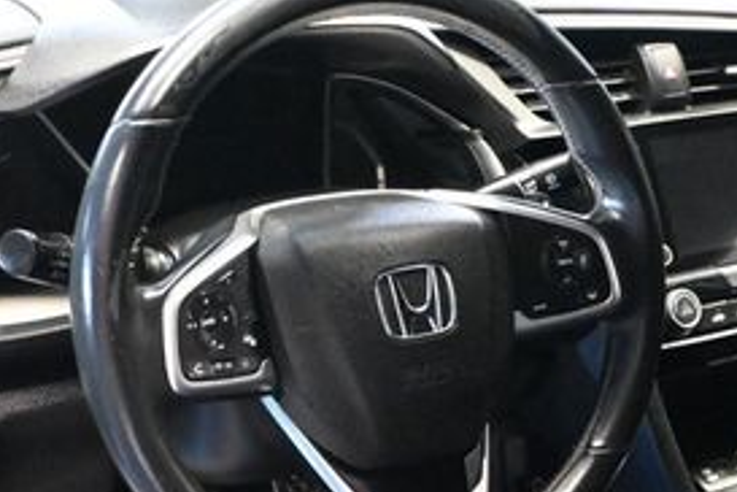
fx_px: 1404
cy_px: 441
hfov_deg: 29.2
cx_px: 508
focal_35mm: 69
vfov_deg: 19.5
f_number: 3.8
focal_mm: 19.5
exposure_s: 1/50
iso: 12800
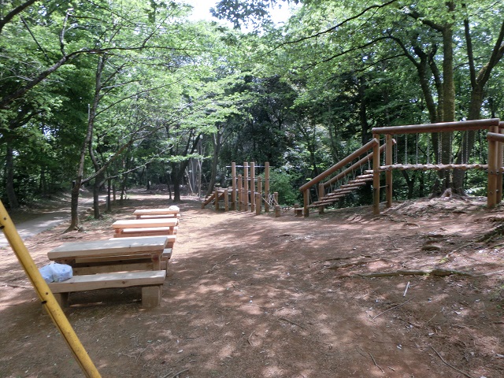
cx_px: 252
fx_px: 349
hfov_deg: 71.6
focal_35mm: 24
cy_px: 189
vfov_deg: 56.8
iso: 80
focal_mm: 4.24
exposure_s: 1/160
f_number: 3
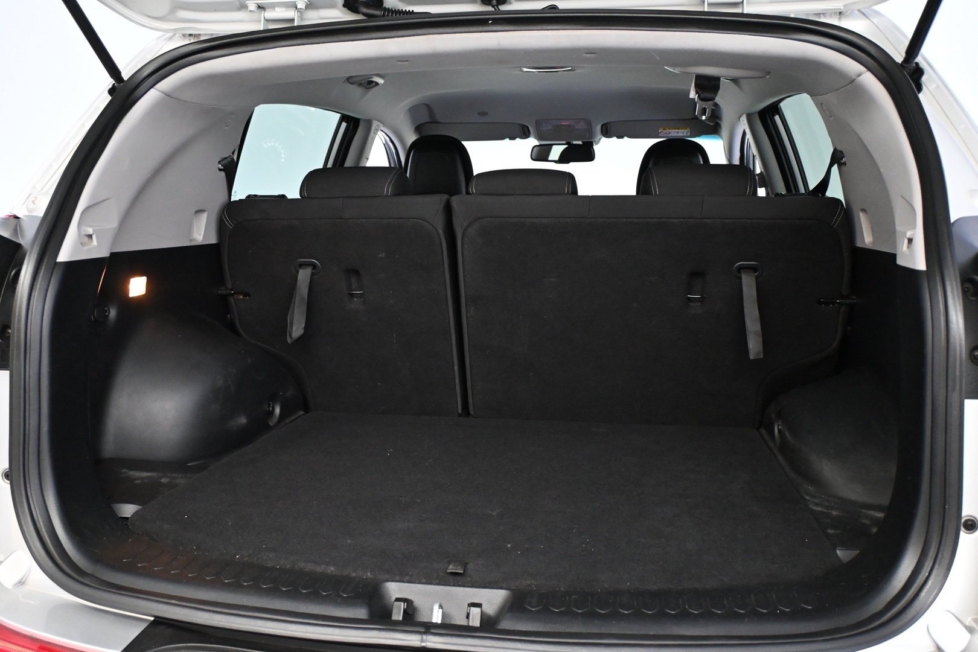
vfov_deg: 41.7
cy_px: 326
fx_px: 856
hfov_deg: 59.5
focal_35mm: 32
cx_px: 489
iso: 4000
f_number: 4
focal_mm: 21
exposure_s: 1/60
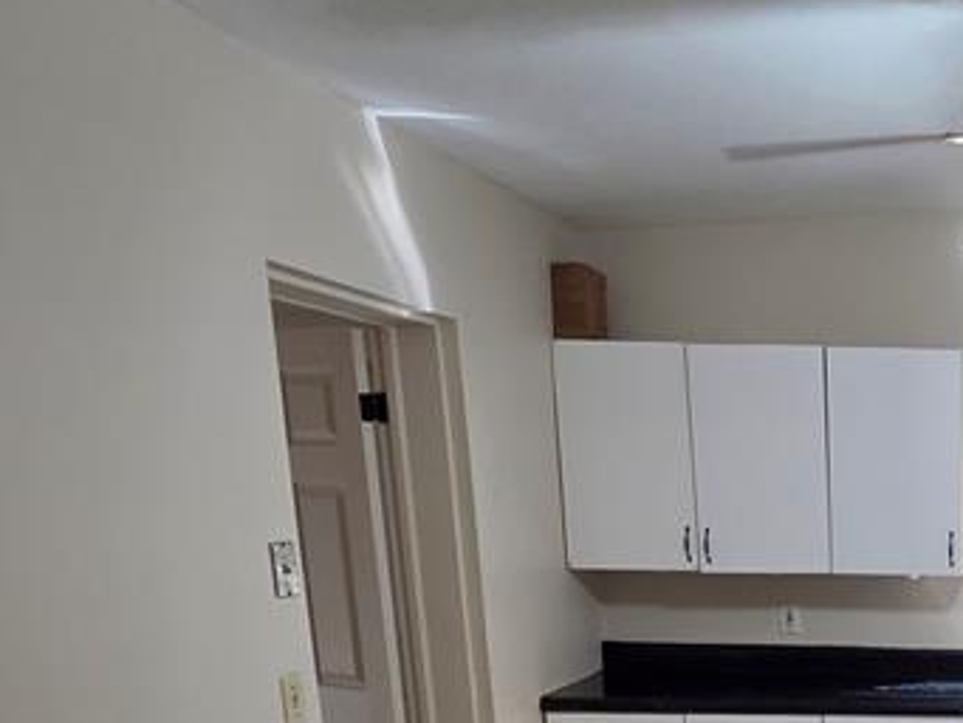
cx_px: 1082
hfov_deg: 38.7
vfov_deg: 32.8
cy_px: 777
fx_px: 1085
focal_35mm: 39
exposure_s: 1/60
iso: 200
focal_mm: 2.2
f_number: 2.2
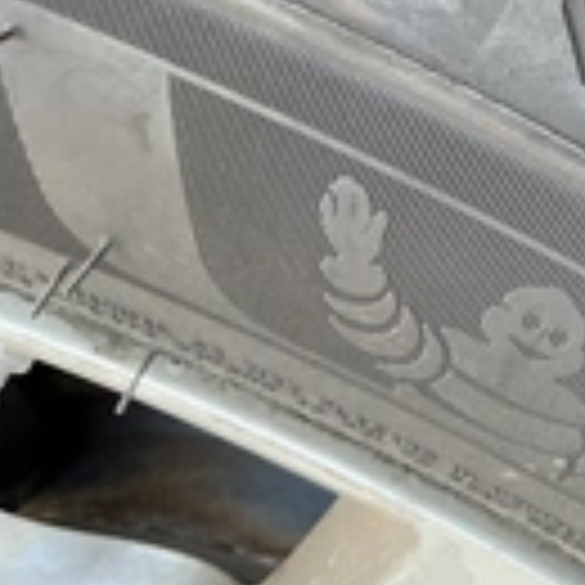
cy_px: 135
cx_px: 891
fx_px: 1453
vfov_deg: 22.5
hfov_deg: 19.6
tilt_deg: -45.6
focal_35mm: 76
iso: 40
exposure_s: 1/122
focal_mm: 3
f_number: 1.8
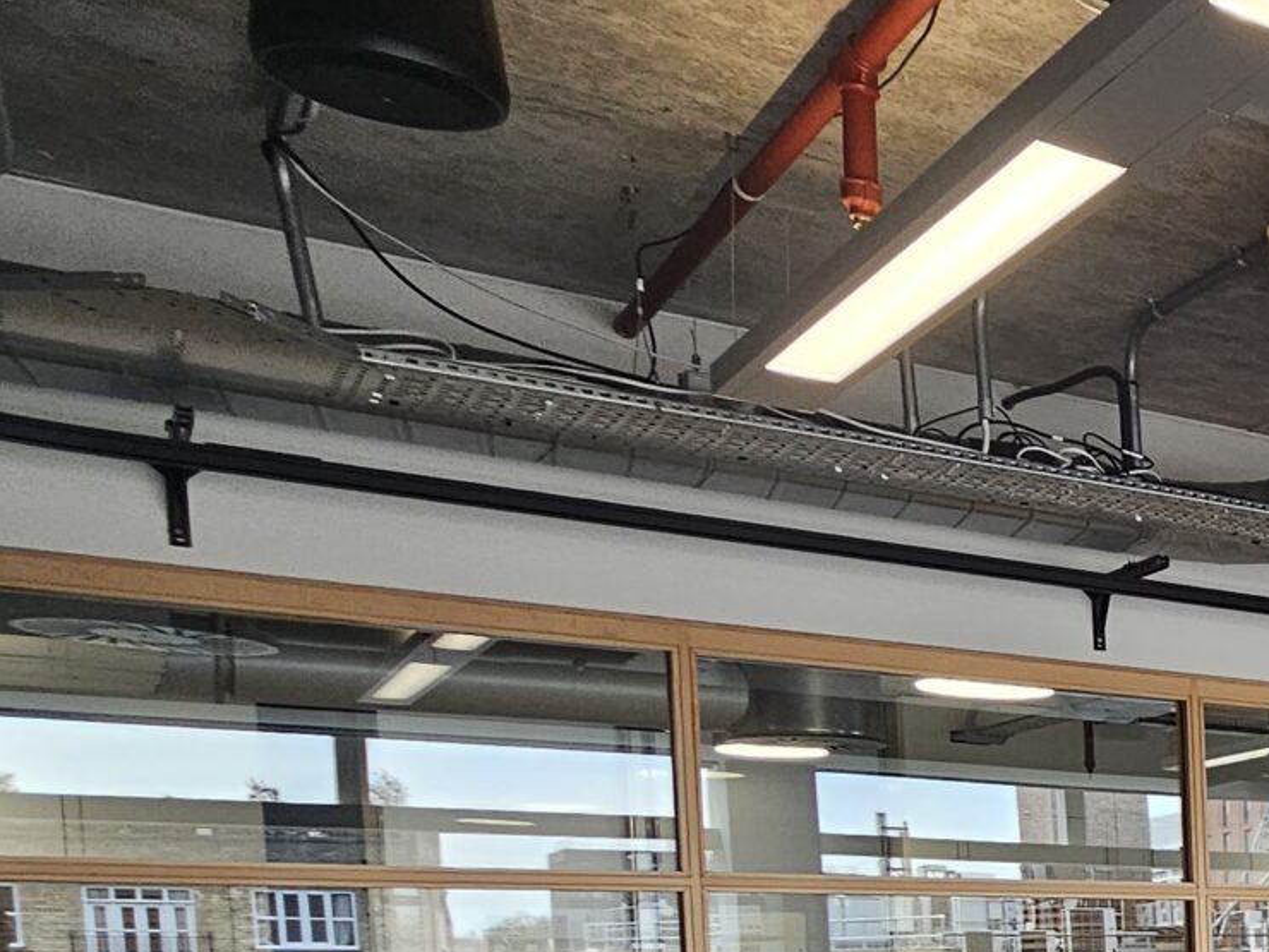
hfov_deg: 27.4
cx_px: 1946
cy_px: 1041
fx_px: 1650
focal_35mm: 45
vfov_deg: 29.2
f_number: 2.2
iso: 64
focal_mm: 2.2
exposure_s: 1/71
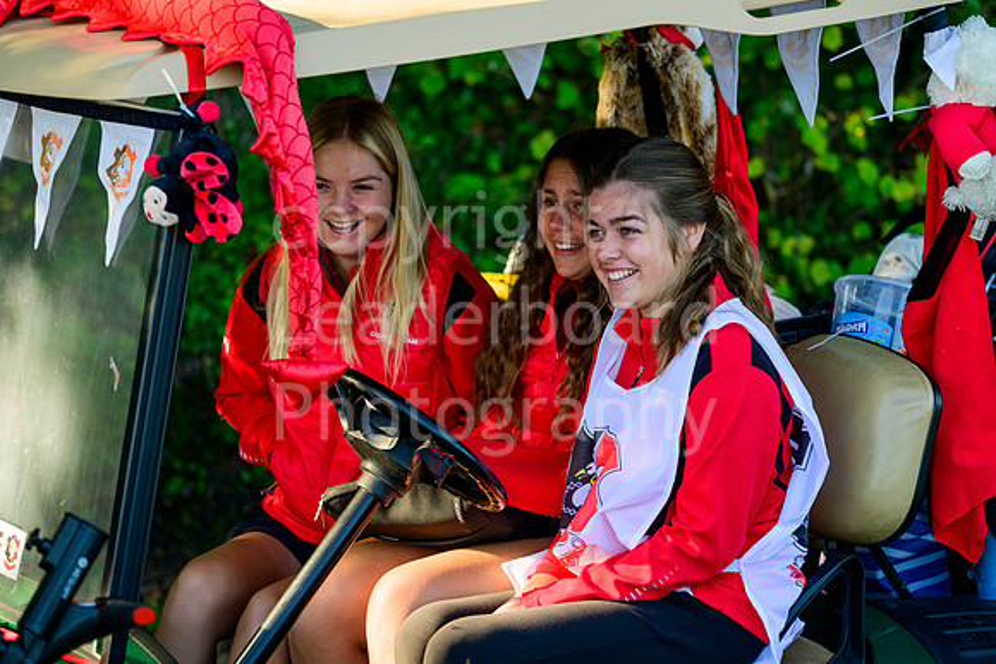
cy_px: 332
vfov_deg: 8.6
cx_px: 498
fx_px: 4427
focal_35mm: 160
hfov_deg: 12.8
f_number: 4.8
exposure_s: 1/1250
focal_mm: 160
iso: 800
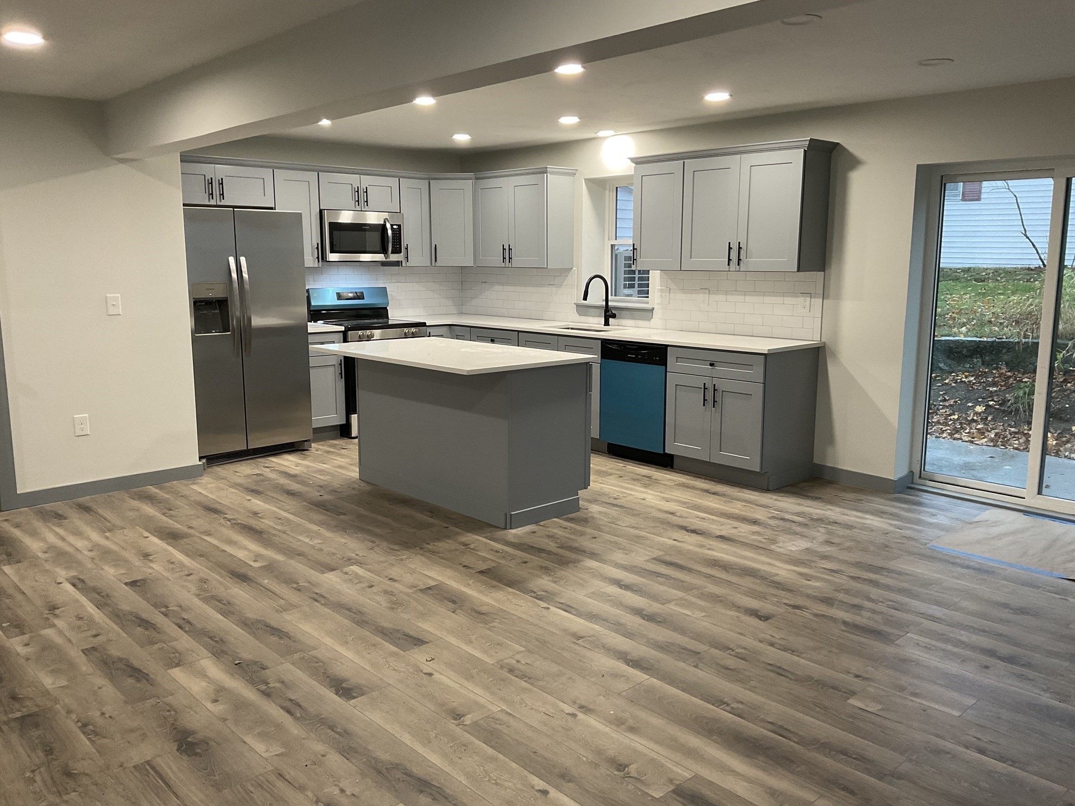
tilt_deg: -9.9
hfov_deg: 61.7
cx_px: 538
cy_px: 403
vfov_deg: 48.2
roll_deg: -0.3
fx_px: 901
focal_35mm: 29
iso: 100
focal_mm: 3
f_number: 1.8
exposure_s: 1/60
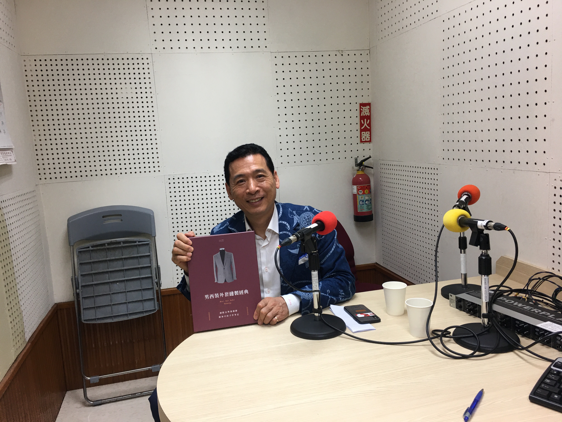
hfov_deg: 61.7
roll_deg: +3.6
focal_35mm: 29
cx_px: 281
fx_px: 471
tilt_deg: -7.4
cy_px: 211
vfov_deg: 48.2
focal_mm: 4.15
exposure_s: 1/30
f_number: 2.2
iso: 25
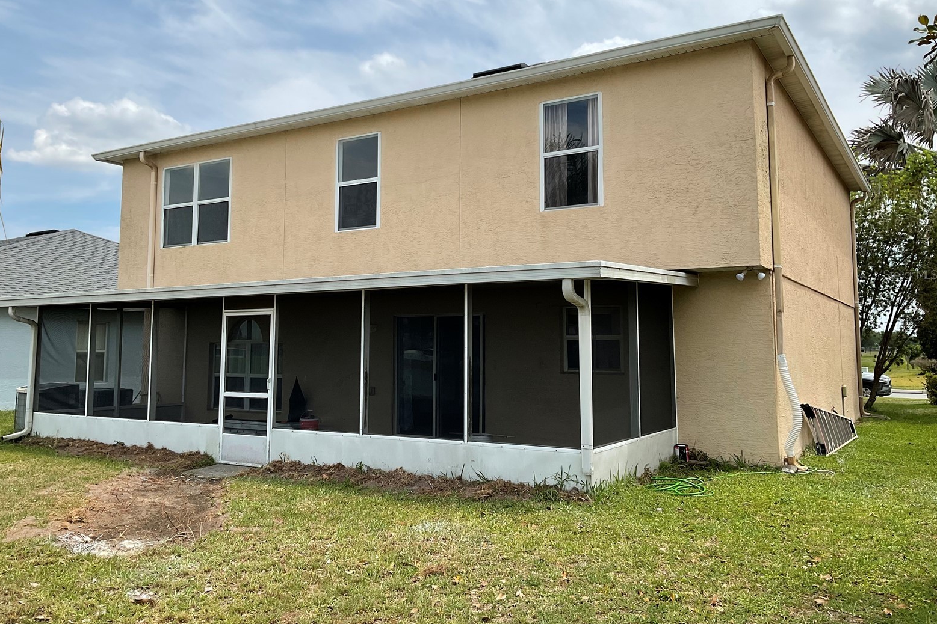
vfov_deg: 42.3
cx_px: 459
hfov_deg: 60.3
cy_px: 274
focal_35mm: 31
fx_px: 807
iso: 16
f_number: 1.8
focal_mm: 3
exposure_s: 1/2227
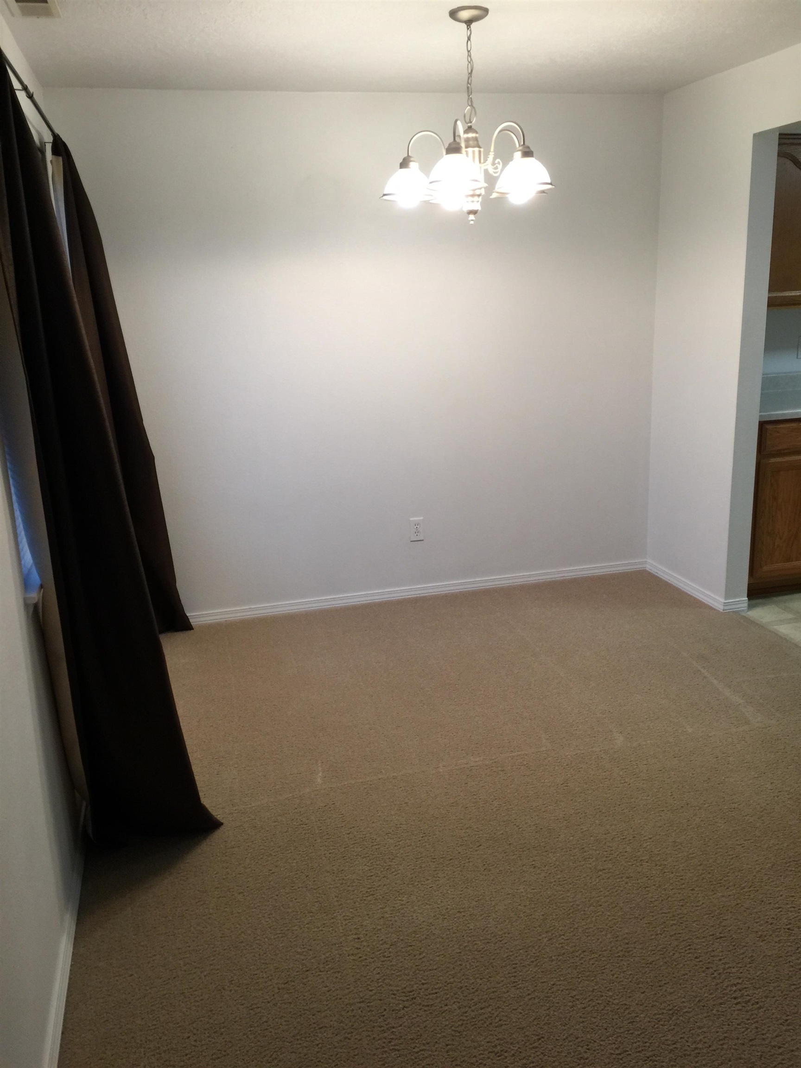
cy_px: 534
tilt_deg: -12.2
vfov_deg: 61.7
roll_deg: +1.5
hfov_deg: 48.2
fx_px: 895
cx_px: 400
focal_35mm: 29
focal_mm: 4.15
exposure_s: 1/15
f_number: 2.2
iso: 32
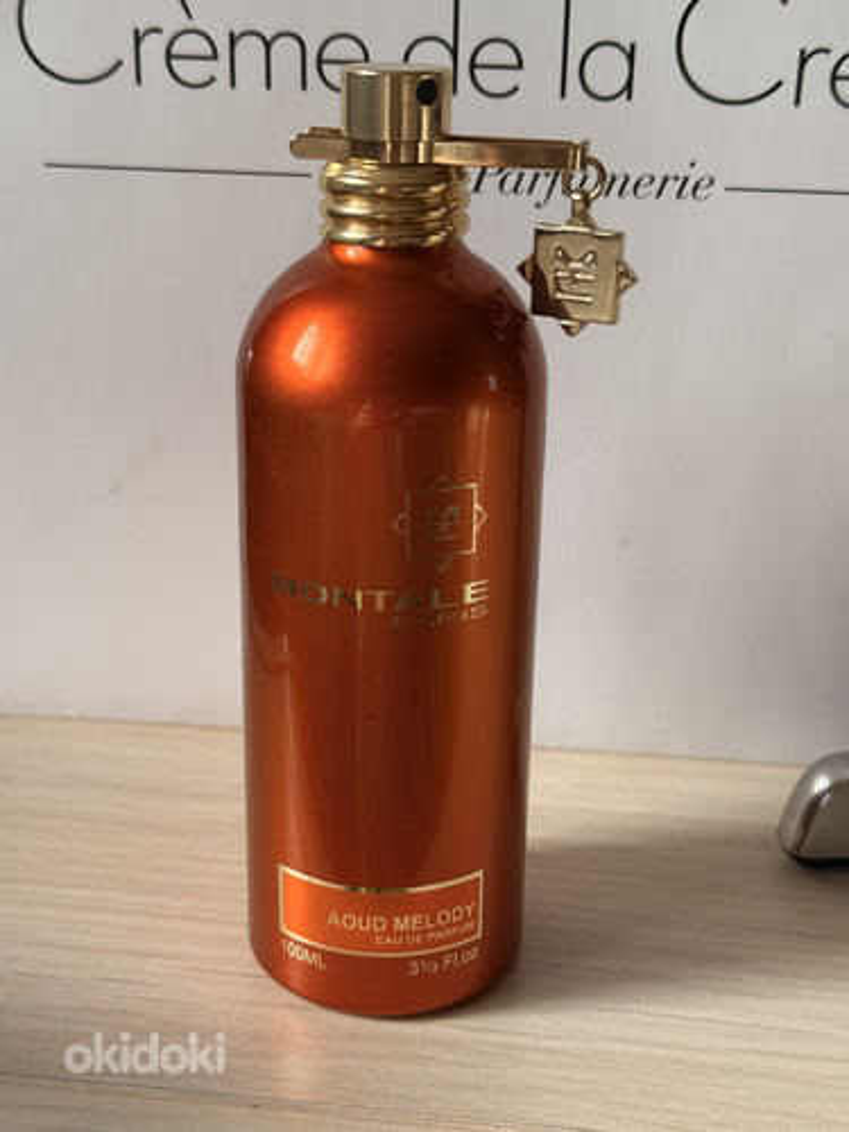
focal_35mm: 48
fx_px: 1570
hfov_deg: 30.3
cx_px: 424
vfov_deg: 39.7
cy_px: 566
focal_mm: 6.76
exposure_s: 1/243
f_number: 1.78
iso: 100
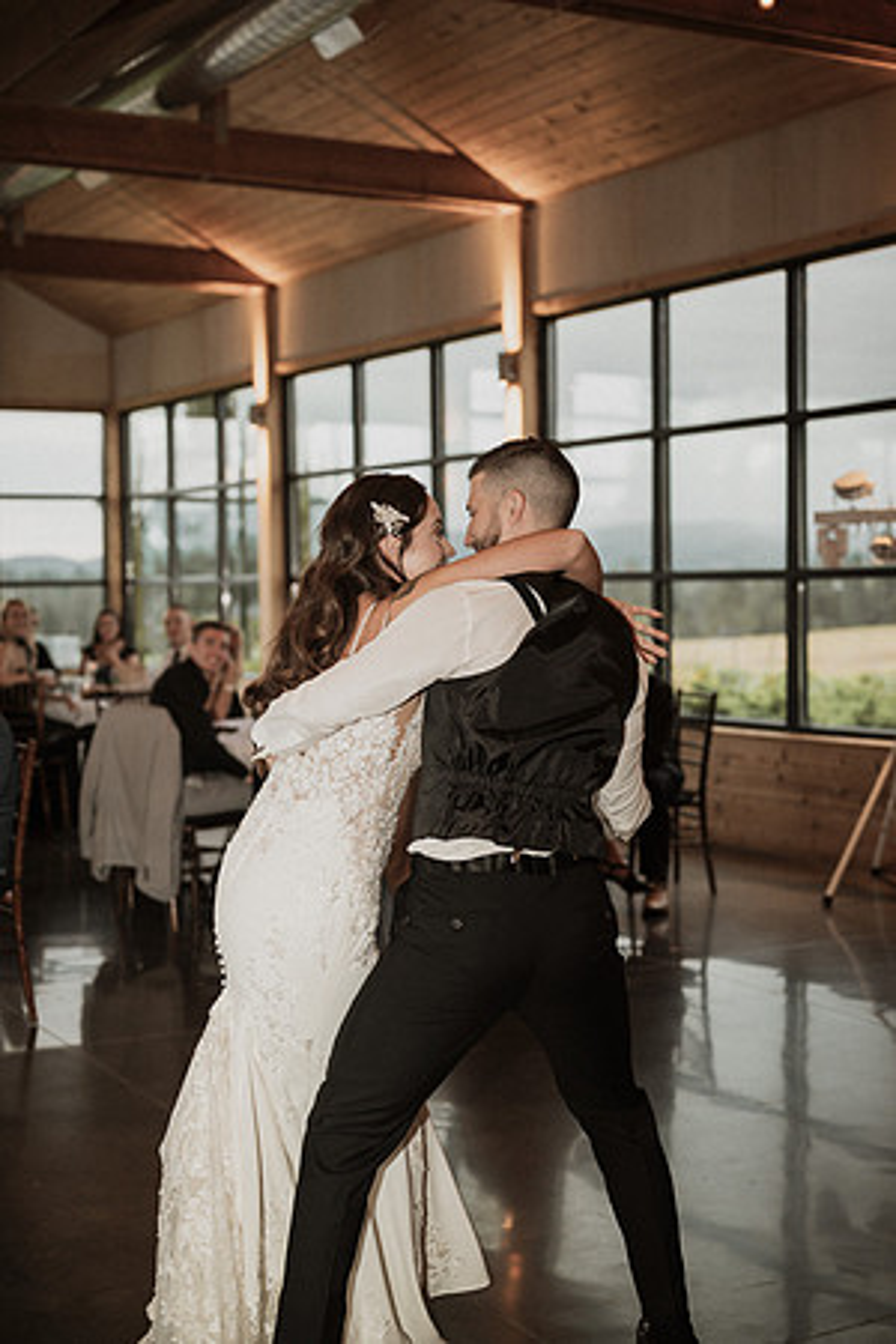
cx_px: 448
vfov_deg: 39.6
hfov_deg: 27.0
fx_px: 1867
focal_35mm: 50
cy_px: 672
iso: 500
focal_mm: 50
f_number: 2.8
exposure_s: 1/100
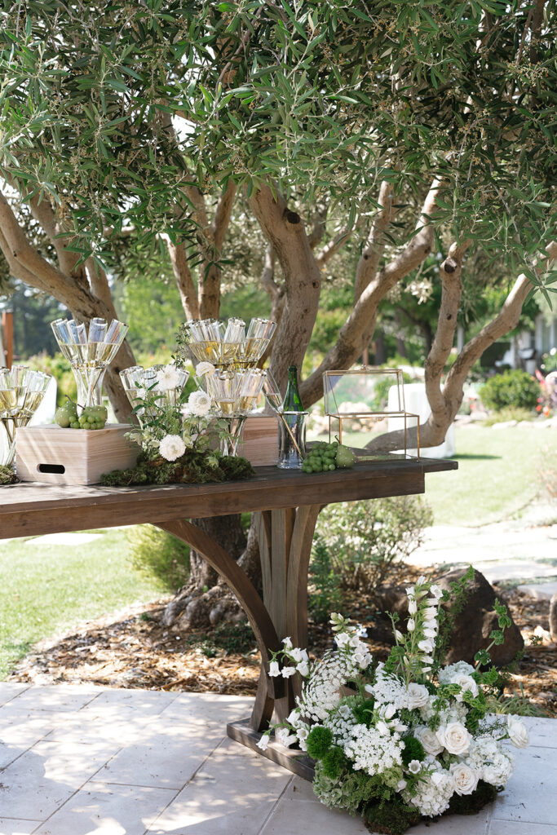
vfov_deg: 39.6
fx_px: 1160
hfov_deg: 27.0
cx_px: 278
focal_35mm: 50
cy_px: 418
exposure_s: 1/500
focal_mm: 50
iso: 160
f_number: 3.5
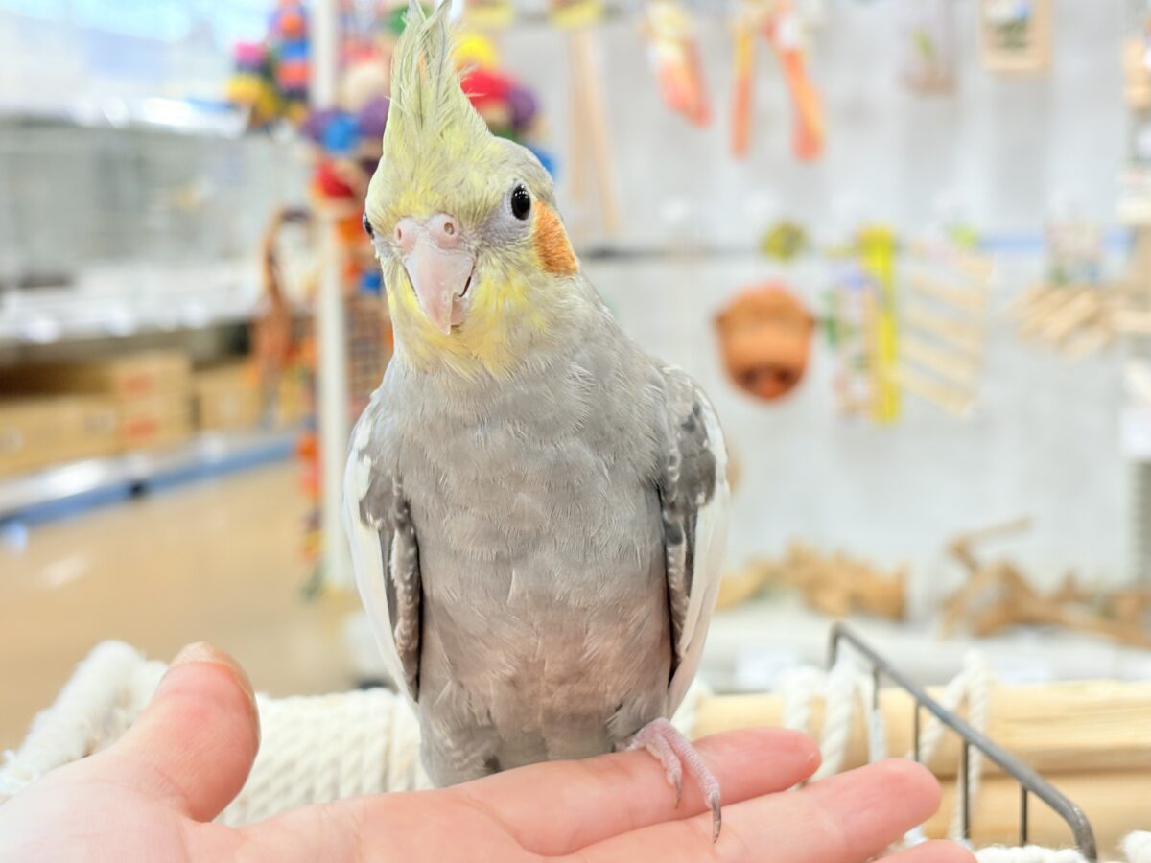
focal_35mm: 52
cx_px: 576
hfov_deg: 36.8
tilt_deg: -4.3
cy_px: 432
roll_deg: +3.3
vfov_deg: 28.0
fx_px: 1729
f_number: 1.6
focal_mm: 5.96
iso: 50
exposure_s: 1/50
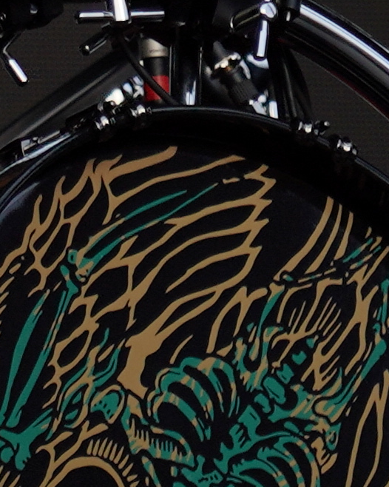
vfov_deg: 2.2
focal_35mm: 899
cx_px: -473
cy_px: -163
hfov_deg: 1.7
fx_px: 12944
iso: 100
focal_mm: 105
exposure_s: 1/125
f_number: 4
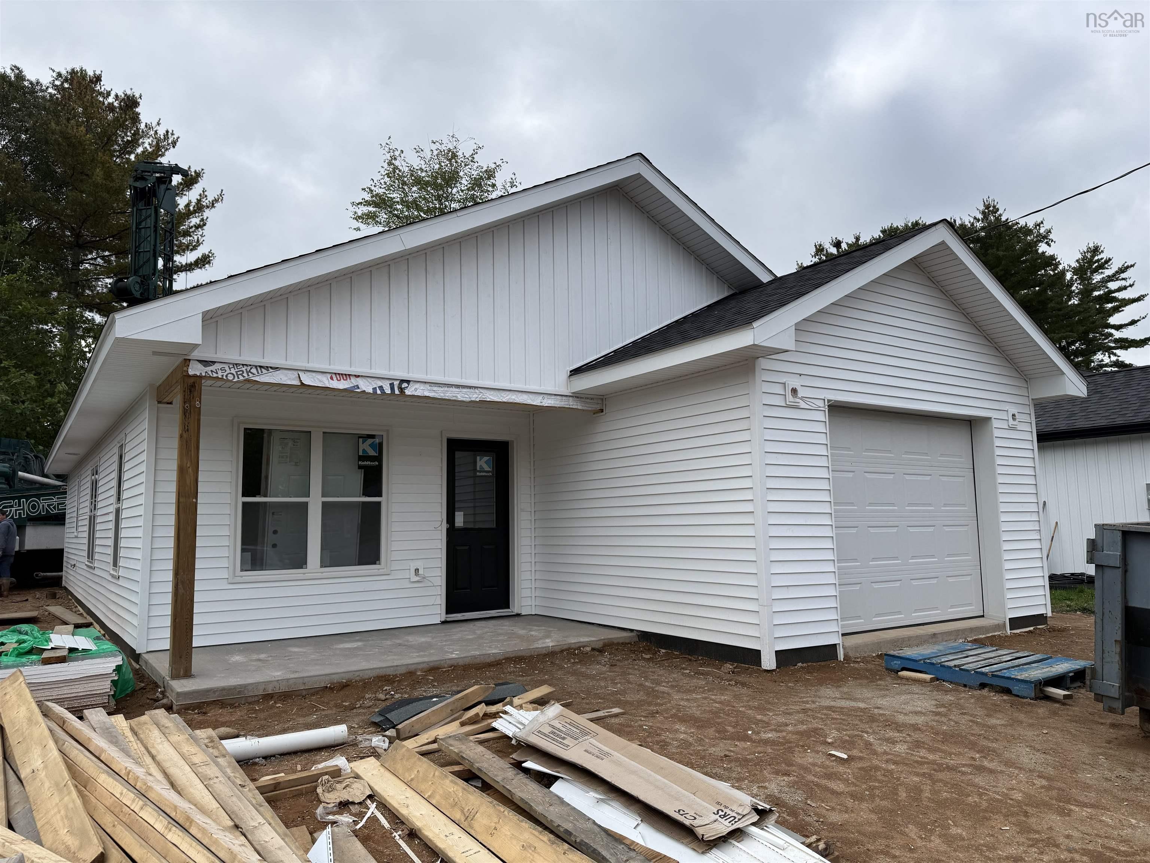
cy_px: 432
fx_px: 797
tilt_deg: +5.9
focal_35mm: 24
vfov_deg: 56.8
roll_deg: +0.4
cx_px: 575
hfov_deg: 71.6
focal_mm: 6.76
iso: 80
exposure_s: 1/3953
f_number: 1.78
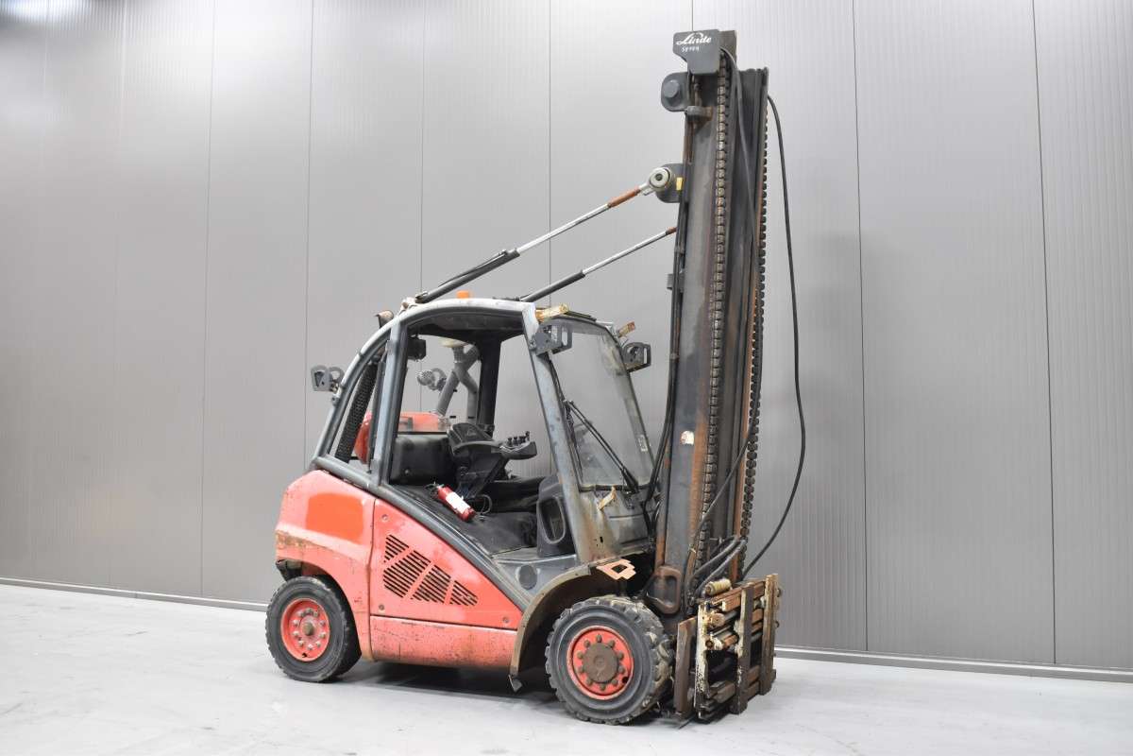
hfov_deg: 57.2
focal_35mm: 33
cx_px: 566
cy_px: 378
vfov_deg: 40.0
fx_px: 1039
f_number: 5
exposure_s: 1/25
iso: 1600
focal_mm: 22
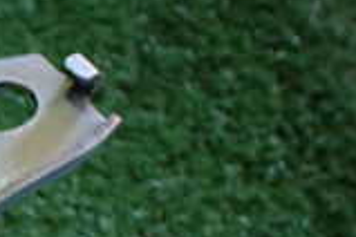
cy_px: 414
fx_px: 1167
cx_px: -309
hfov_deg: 14.8
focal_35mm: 118
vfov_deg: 10.9
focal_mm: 5.4
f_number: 2.3
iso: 400
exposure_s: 1/125
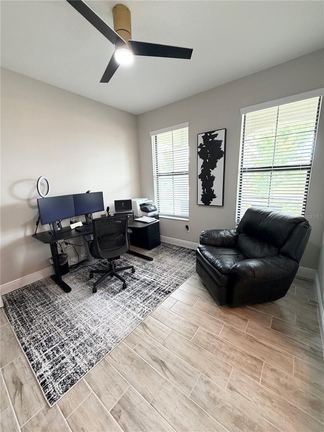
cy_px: 216
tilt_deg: -11.7
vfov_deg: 102.1
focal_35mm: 14
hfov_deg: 85.7
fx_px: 175
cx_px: 162
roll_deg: +2.2
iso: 250
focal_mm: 2.22
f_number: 2.2
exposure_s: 1/60
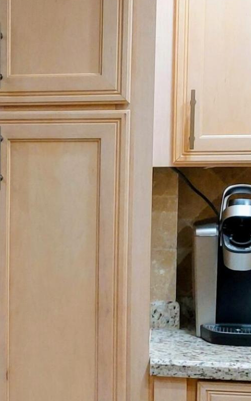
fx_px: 1007
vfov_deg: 22.5
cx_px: -25
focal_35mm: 92
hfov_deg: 13.9
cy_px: 263
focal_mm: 5.23
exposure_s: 1/120
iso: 160
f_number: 1.8
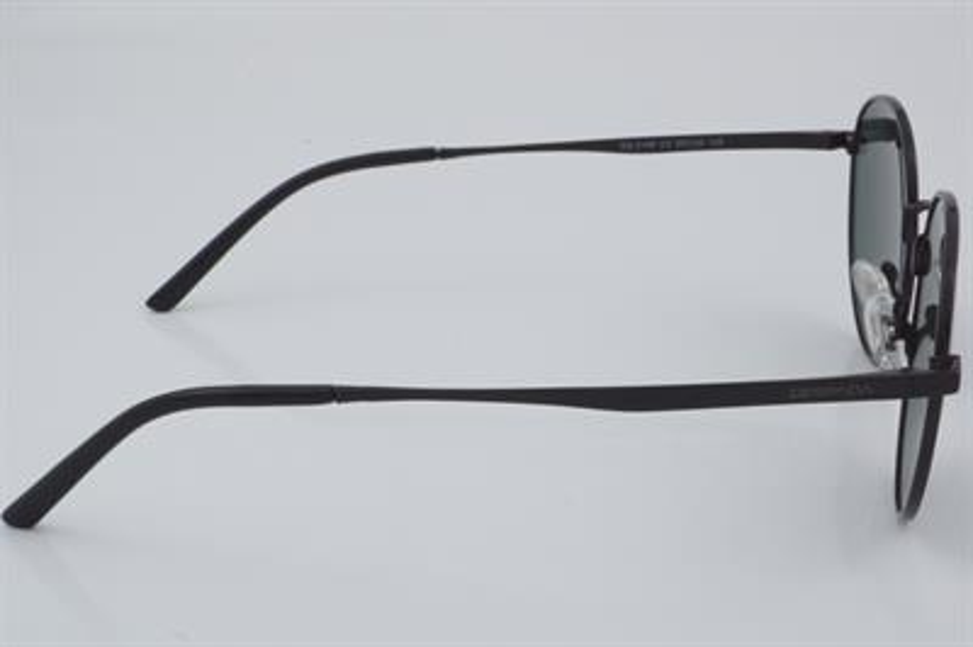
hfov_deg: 27.0
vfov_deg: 18.2
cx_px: 486
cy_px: 324
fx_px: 2025
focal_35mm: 75
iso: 100
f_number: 32
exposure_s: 1/3
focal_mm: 50
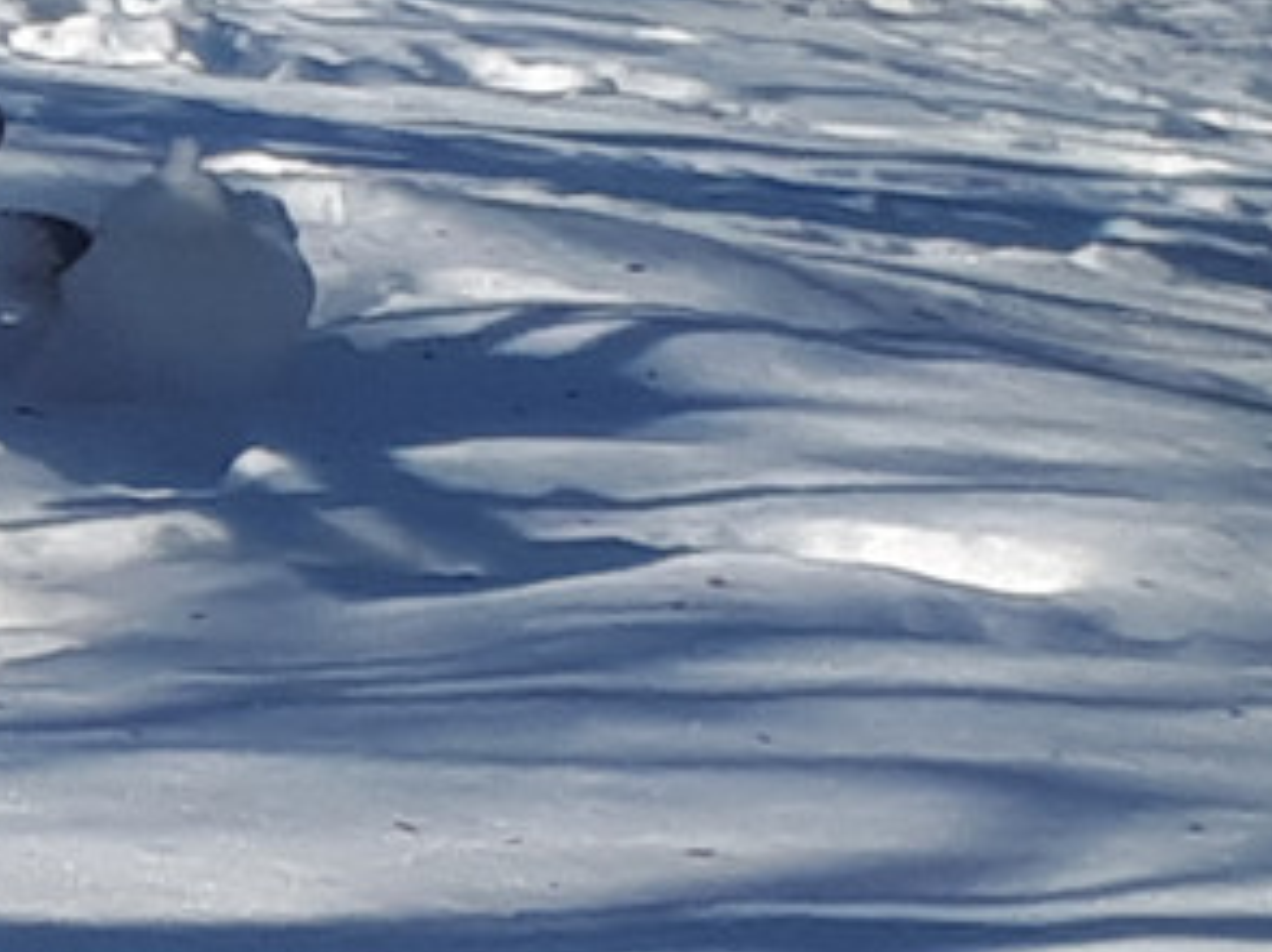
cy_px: 294
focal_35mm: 98
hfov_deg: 17.4
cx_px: -798
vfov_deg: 15.0
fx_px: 3598
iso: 40
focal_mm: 3.6
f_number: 1.9
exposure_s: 1/2070
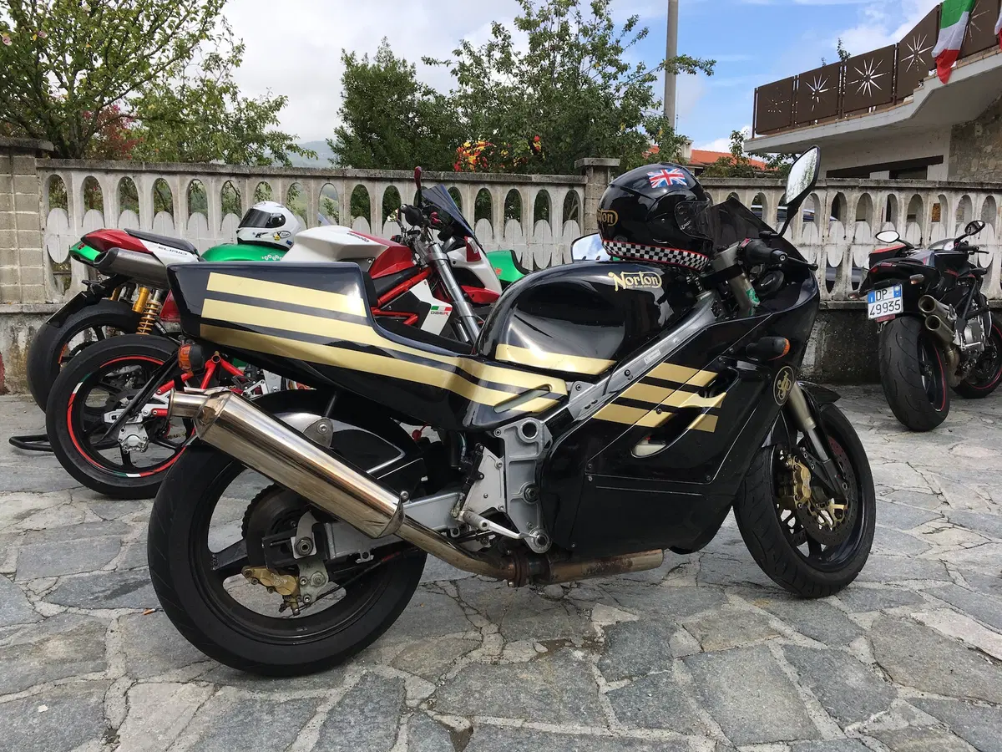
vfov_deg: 48.2
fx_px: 839
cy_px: 376
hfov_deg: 61.7
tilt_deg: -7.5
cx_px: 501
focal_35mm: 29
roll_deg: -1.2
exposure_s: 1/1040
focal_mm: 4.15
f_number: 2.2
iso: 25
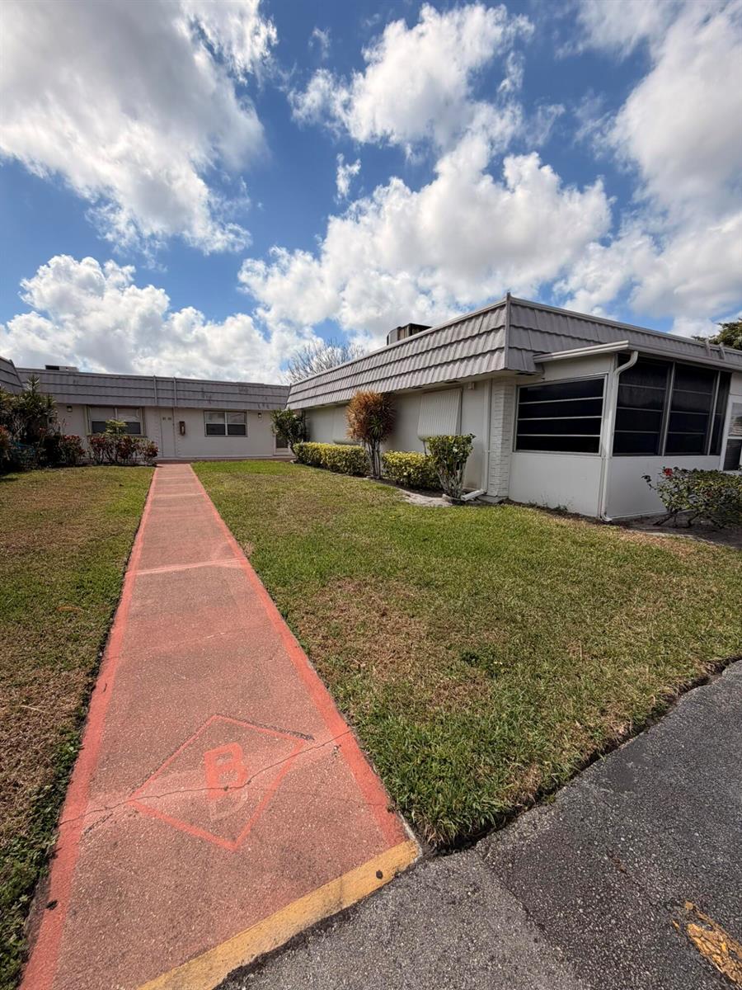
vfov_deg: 102.1
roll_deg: -0.3
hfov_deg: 85.7
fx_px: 400
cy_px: 495
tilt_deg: -8.2
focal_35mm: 14
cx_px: 371
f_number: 2.2
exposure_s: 1/1399
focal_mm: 2.22
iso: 20
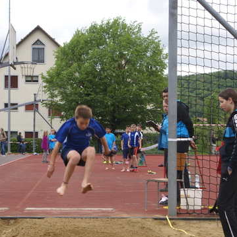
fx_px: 744
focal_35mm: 96
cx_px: 118
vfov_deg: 18.1
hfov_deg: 18.1
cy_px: 149
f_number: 5.6
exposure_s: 1/200
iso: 125
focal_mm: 50
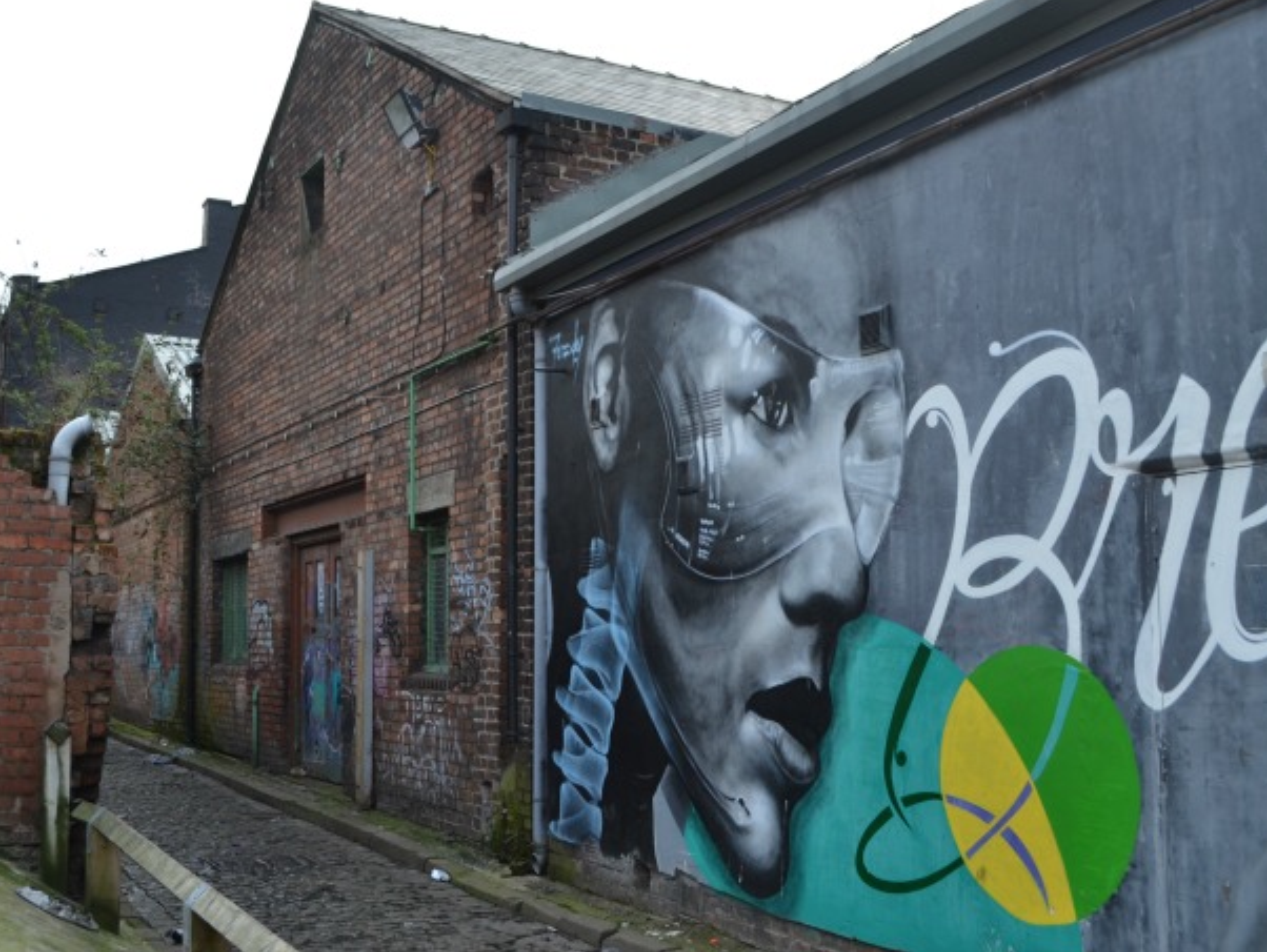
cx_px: 615
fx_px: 1465
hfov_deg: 46.8
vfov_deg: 36.0
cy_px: 465
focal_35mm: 40
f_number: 6.3
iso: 100
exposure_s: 1/160
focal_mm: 24
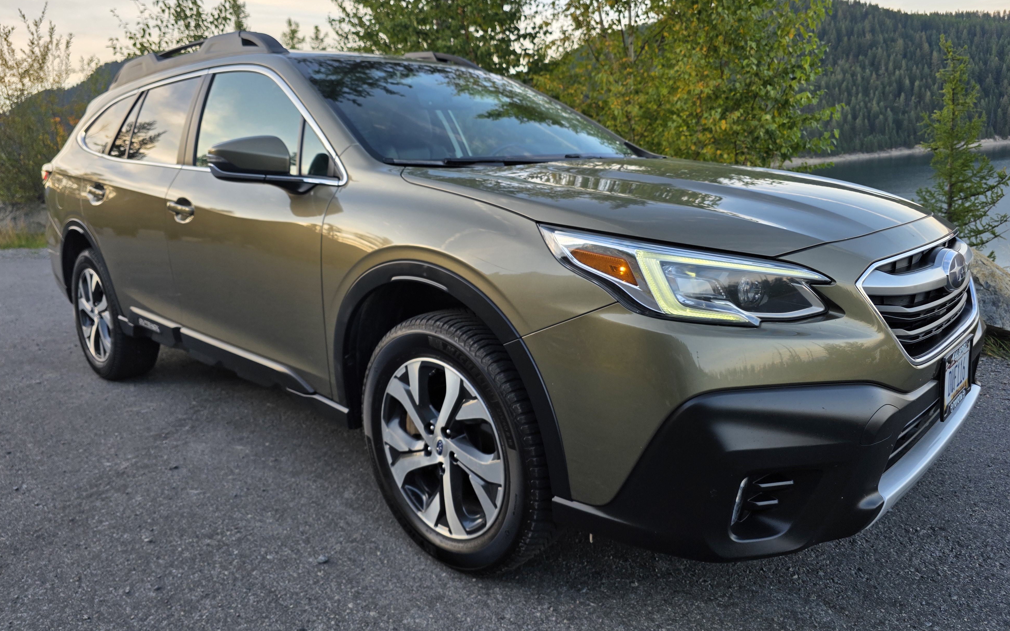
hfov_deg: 72.5
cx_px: 498
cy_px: 283
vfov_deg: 49.2
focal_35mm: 25
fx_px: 688
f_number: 1.7
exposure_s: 1/67
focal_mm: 6.3
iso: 12
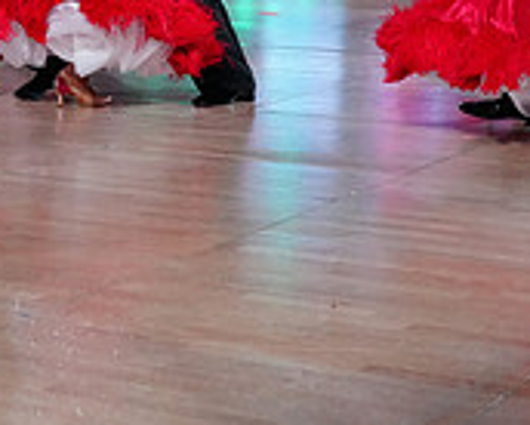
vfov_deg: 13.1
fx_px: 1790
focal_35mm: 114
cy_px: -122
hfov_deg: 16.3
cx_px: -62
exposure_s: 1/400
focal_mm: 36
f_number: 4
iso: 2500
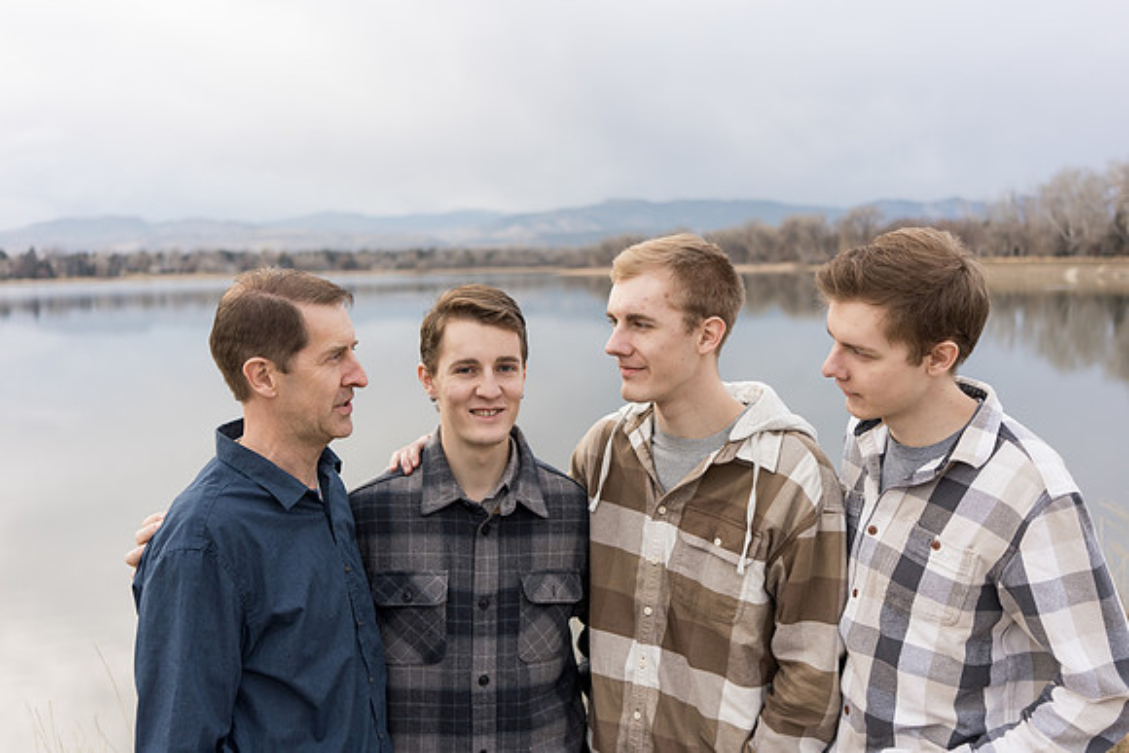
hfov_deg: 54.4
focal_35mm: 35
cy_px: 376
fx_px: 1098
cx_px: 564
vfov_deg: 37.9
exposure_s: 1/320
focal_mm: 35
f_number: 2.8
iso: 200
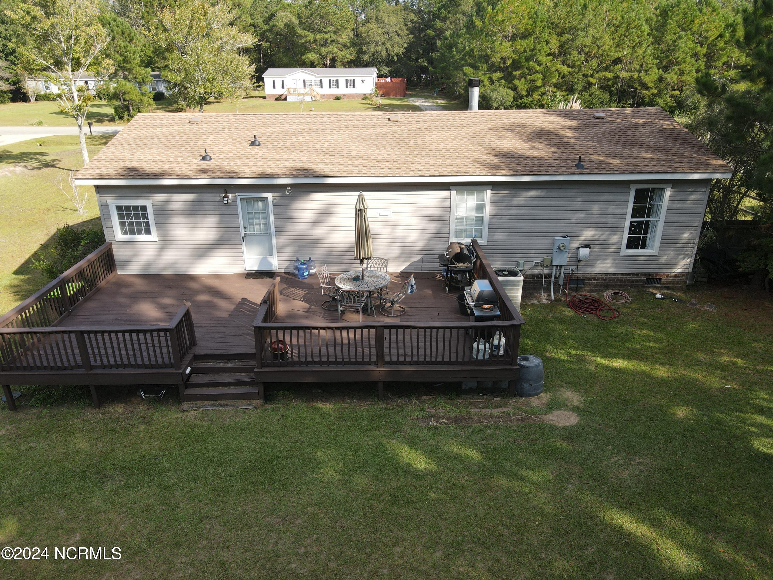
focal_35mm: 24
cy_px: 290
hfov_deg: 71.6
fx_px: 536
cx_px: 386
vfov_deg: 56.8
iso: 100
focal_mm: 4.5
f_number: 2.8
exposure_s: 1/250
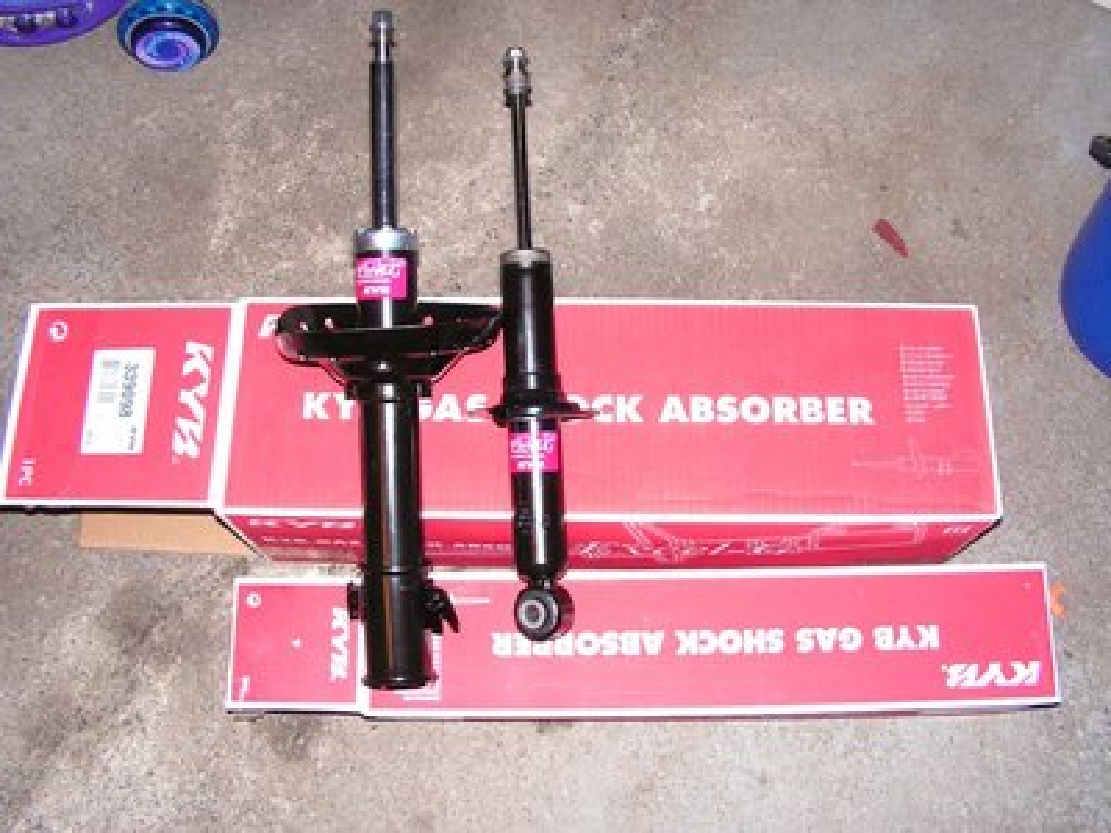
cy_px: 416
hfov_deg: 51.4
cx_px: 556
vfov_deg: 39.7
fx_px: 1155
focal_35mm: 36
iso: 200
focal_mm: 6
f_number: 3.2
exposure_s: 1/40
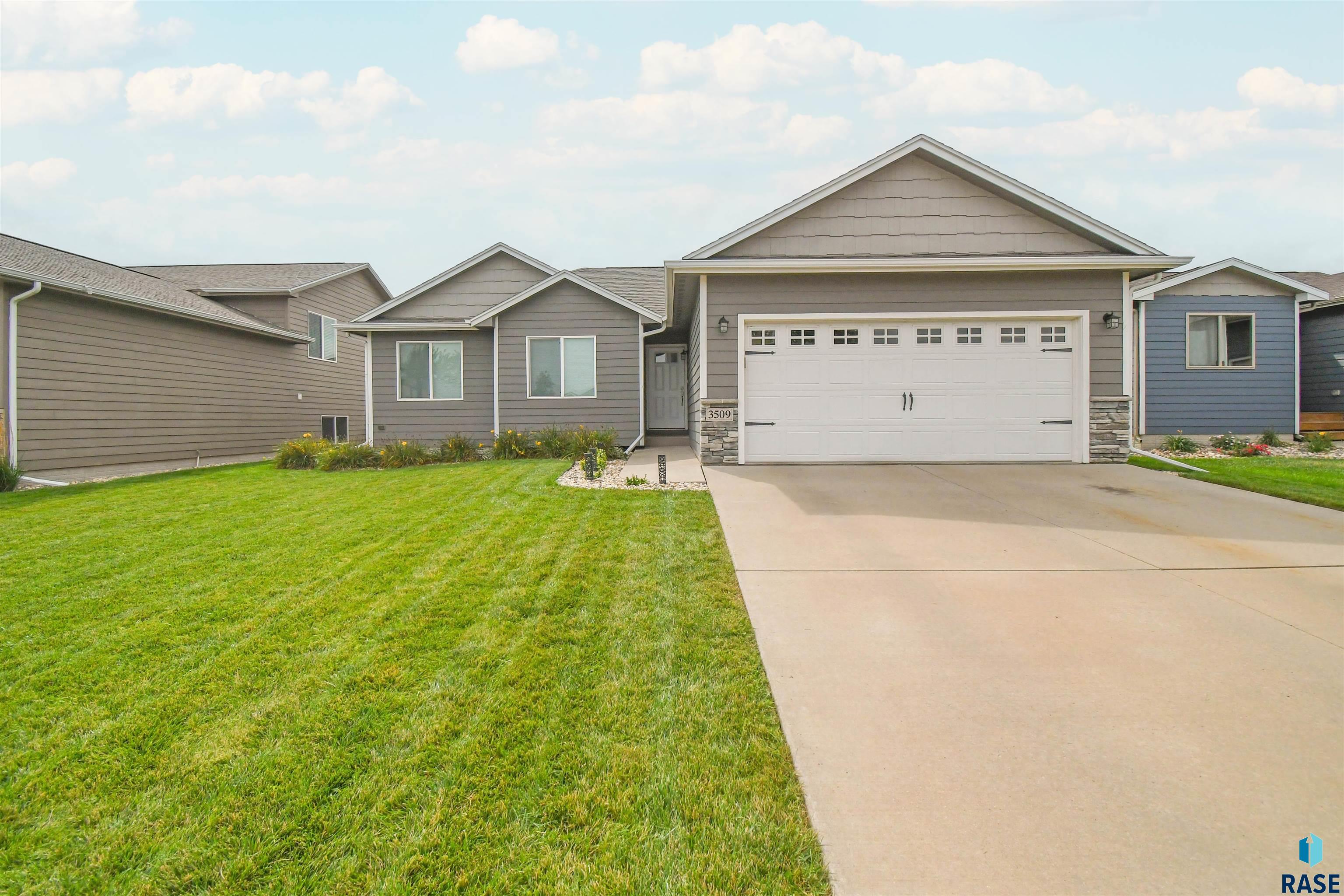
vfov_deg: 77.3
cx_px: 672
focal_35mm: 15
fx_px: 560
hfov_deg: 100.4
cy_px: 448
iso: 1250
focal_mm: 10
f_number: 7.1
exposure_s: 1/8000
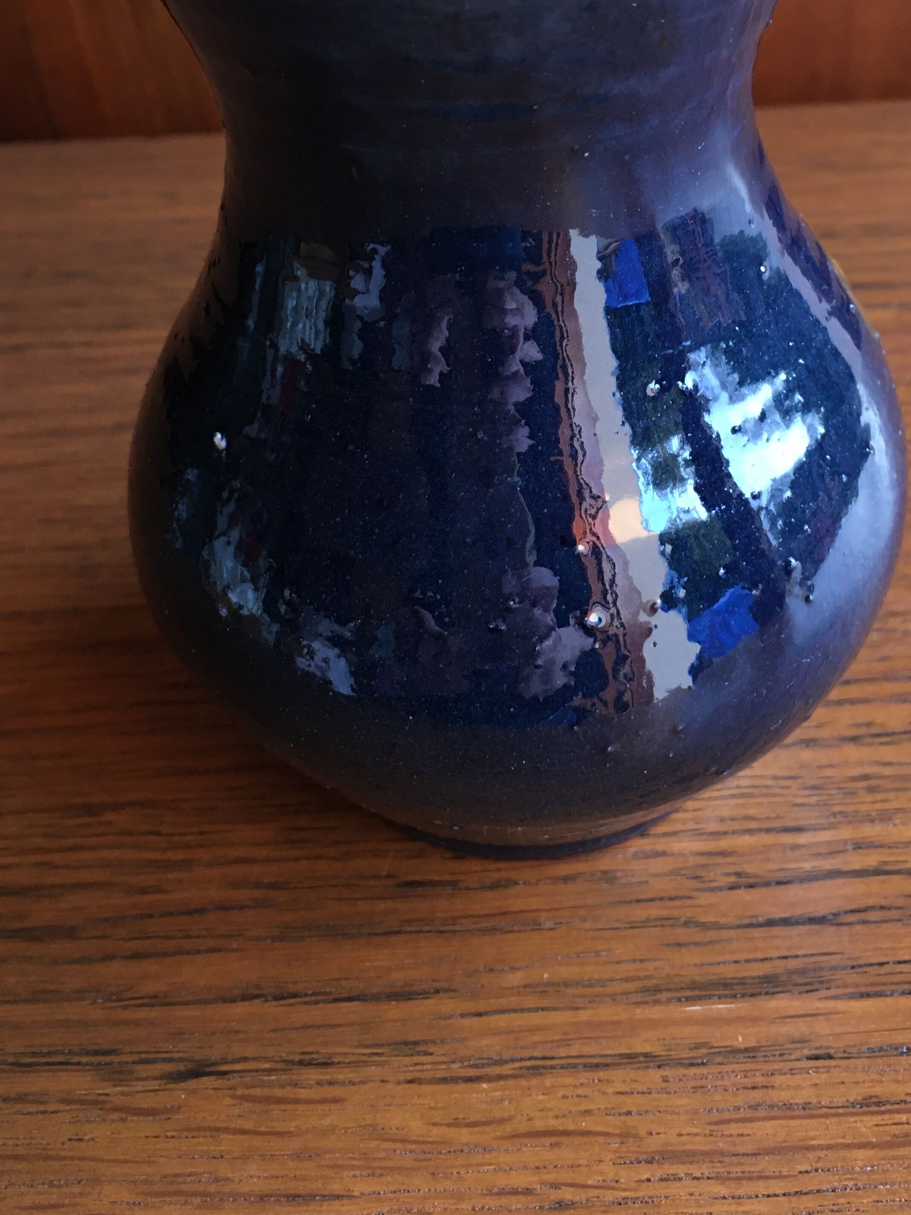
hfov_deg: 35.0
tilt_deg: -35.1
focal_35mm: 41
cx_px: 552
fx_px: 1439
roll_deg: +2.6
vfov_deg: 44.8
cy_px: 366
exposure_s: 1/33
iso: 125
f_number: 2.2
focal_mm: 4.15
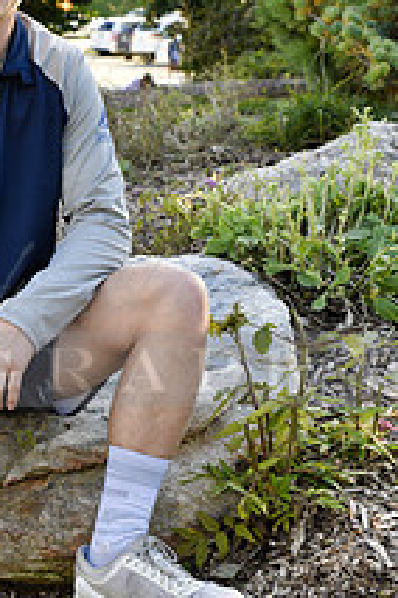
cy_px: 309
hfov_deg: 12.3
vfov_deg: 18.6
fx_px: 1824
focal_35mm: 110
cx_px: -3
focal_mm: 52
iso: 200
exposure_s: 1/125
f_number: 5.6
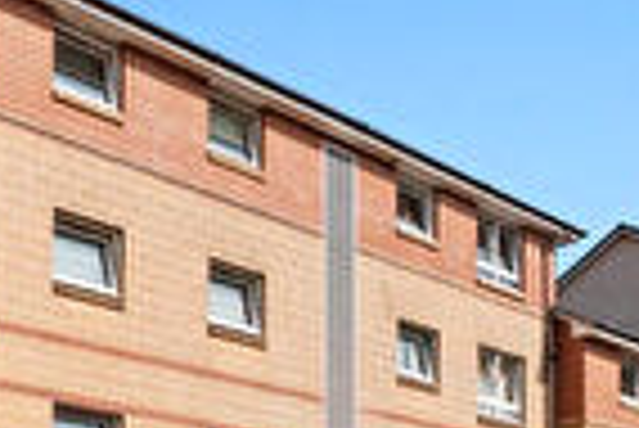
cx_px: 36
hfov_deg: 31.9
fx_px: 1048
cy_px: 577
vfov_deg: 20.7
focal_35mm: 59
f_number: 16
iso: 640
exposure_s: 1/60
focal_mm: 12
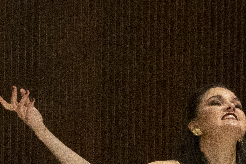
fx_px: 2665
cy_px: 273
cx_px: -79
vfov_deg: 3.5
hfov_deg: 5.3
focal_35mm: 390
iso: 3200
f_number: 3.5
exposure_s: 1/100
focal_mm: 28.07
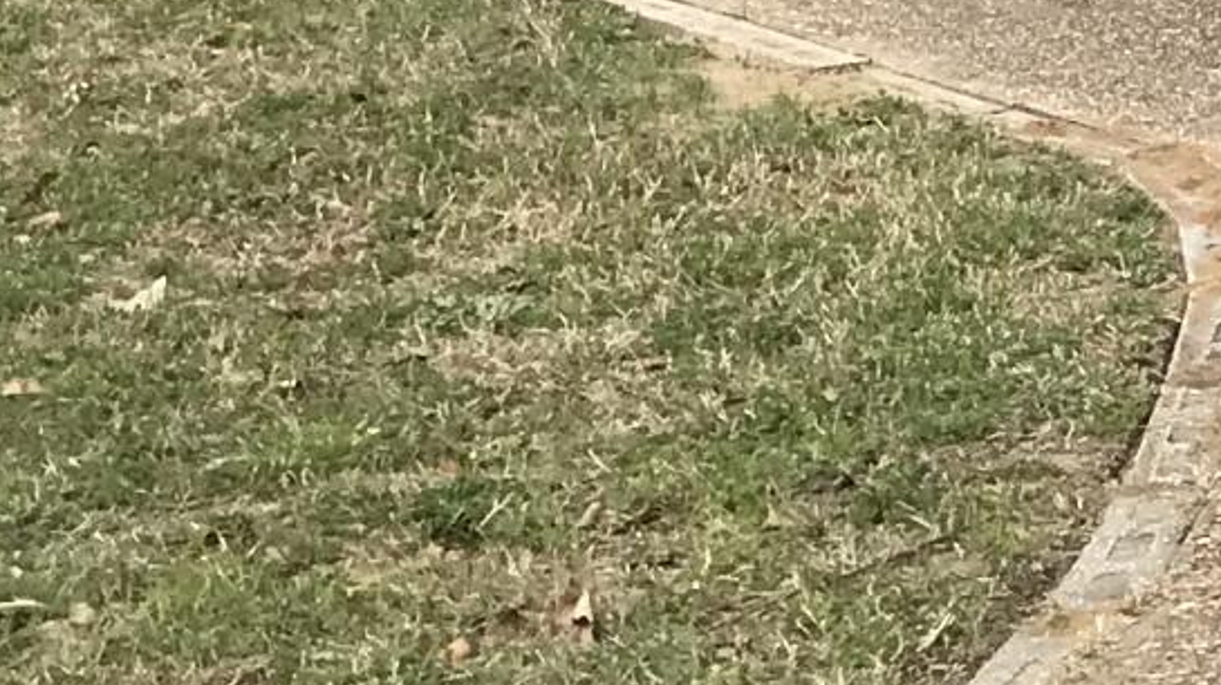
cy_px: -1077
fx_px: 5437
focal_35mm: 168
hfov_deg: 11.7
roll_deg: -1.4
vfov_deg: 6.8
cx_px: 2276
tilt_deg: -1.6
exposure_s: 1/2083
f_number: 1.8
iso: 20
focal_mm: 3.99
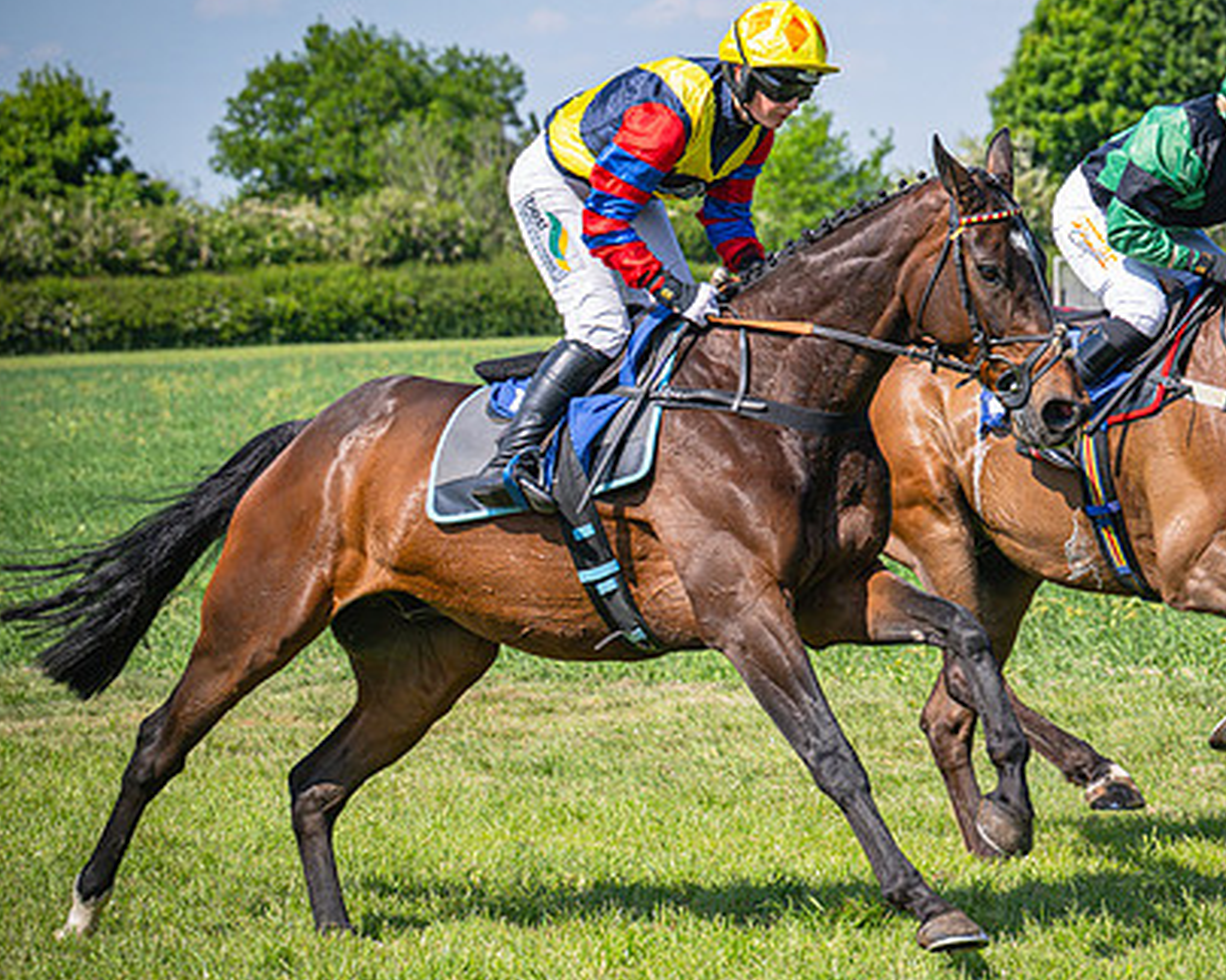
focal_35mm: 174
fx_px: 6312
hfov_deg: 11.0
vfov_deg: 8.9
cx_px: 1159
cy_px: 533
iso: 400
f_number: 5
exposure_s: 1/2000
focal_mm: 96
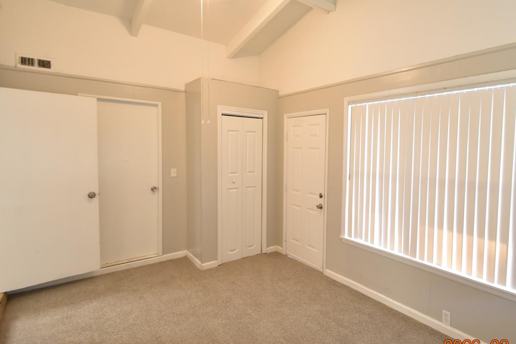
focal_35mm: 19
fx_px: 272
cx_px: 323
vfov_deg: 64.5
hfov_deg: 85.2
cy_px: 161
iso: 800
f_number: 3.5
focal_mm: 10
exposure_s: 1/15
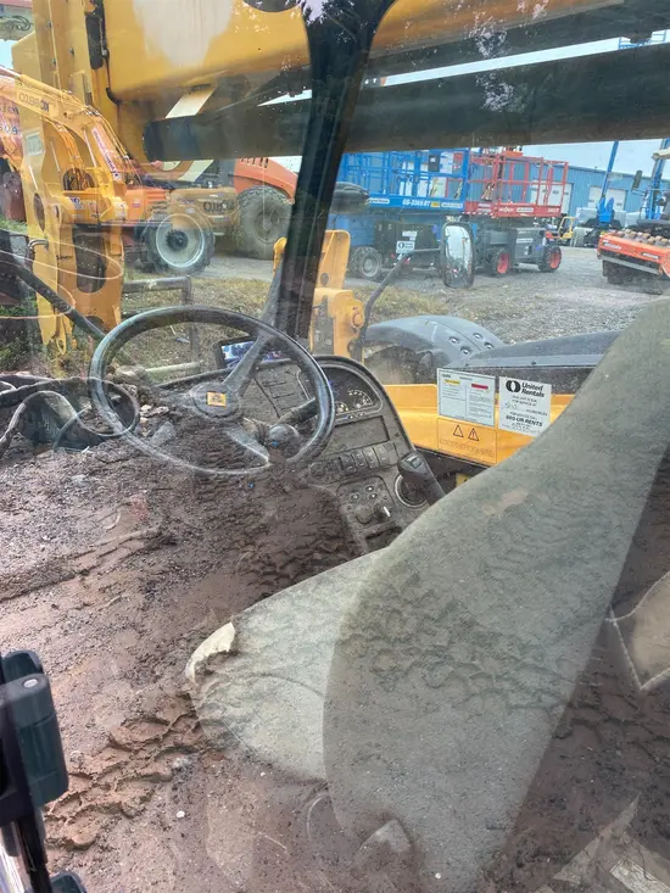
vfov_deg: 67.3
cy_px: 446
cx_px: 335
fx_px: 671
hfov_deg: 53.1
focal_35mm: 26
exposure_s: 1/121
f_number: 1.8
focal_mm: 4.25
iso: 80
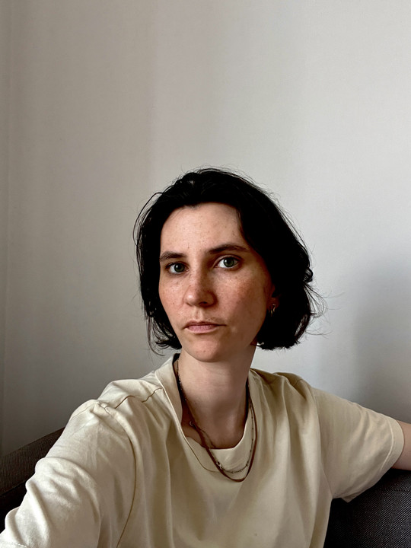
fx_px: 475
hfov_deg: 46.8
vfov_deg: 60.0
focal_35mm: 30
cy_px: 274
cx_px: 206
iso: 320
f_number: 2.2
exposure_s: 1/60
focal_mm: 2.71
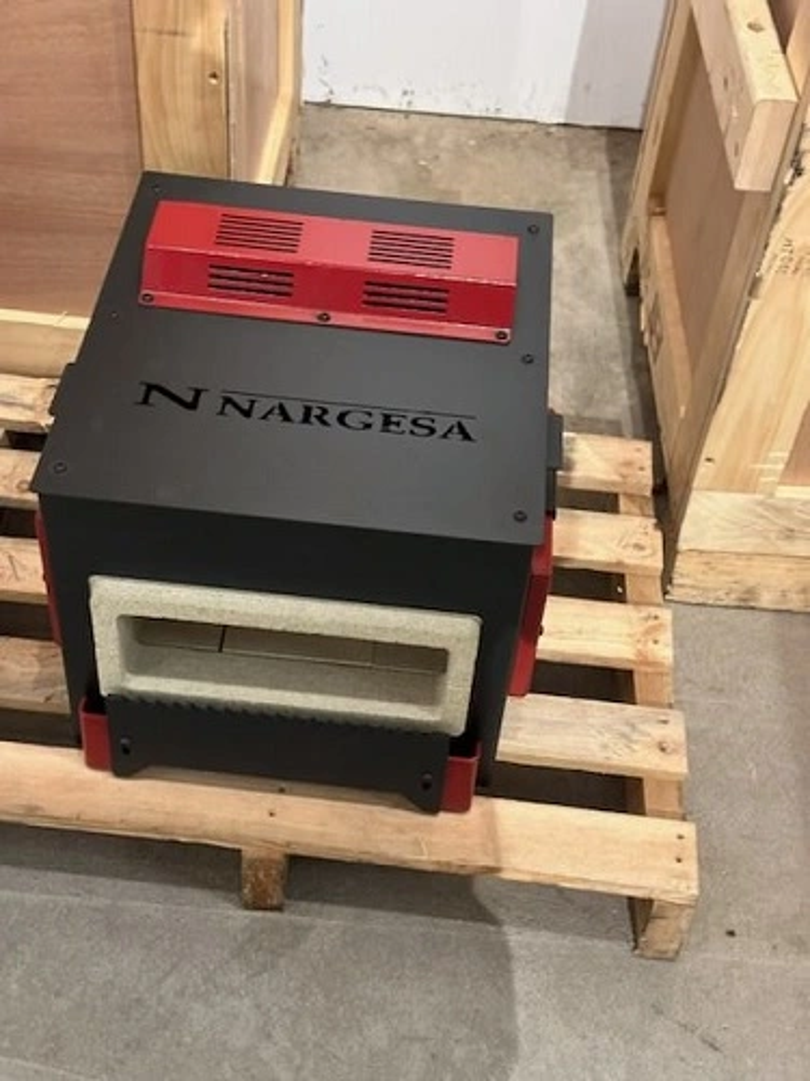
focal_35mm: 48
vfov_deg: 39.7
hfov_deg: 30.3
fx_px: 1498
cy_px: 540
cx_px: 405
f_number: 1.78
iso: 320
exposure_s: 1/40
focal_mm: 6.86
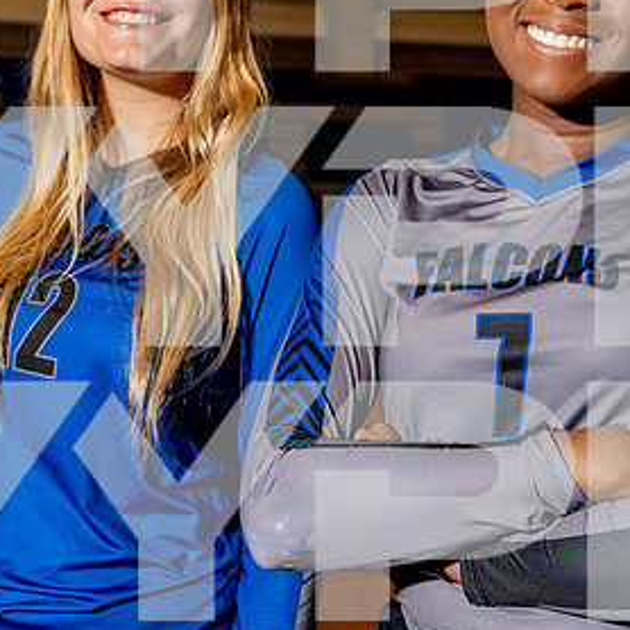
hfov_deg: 22.2
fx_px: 1606
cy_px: 228
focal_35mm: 78
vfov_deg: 22.1
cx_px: 279
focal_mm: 44
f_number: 5.6
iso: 200
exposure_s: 1/250
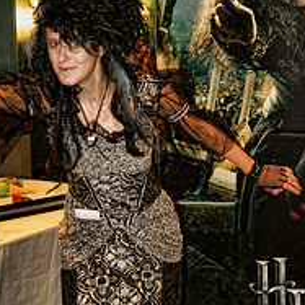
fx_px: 857
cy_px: 73
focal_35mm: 86
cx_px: 199
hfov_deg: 20.1
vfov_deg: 20.0
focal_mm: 28
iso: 800
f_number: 2.8
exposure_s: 1/60
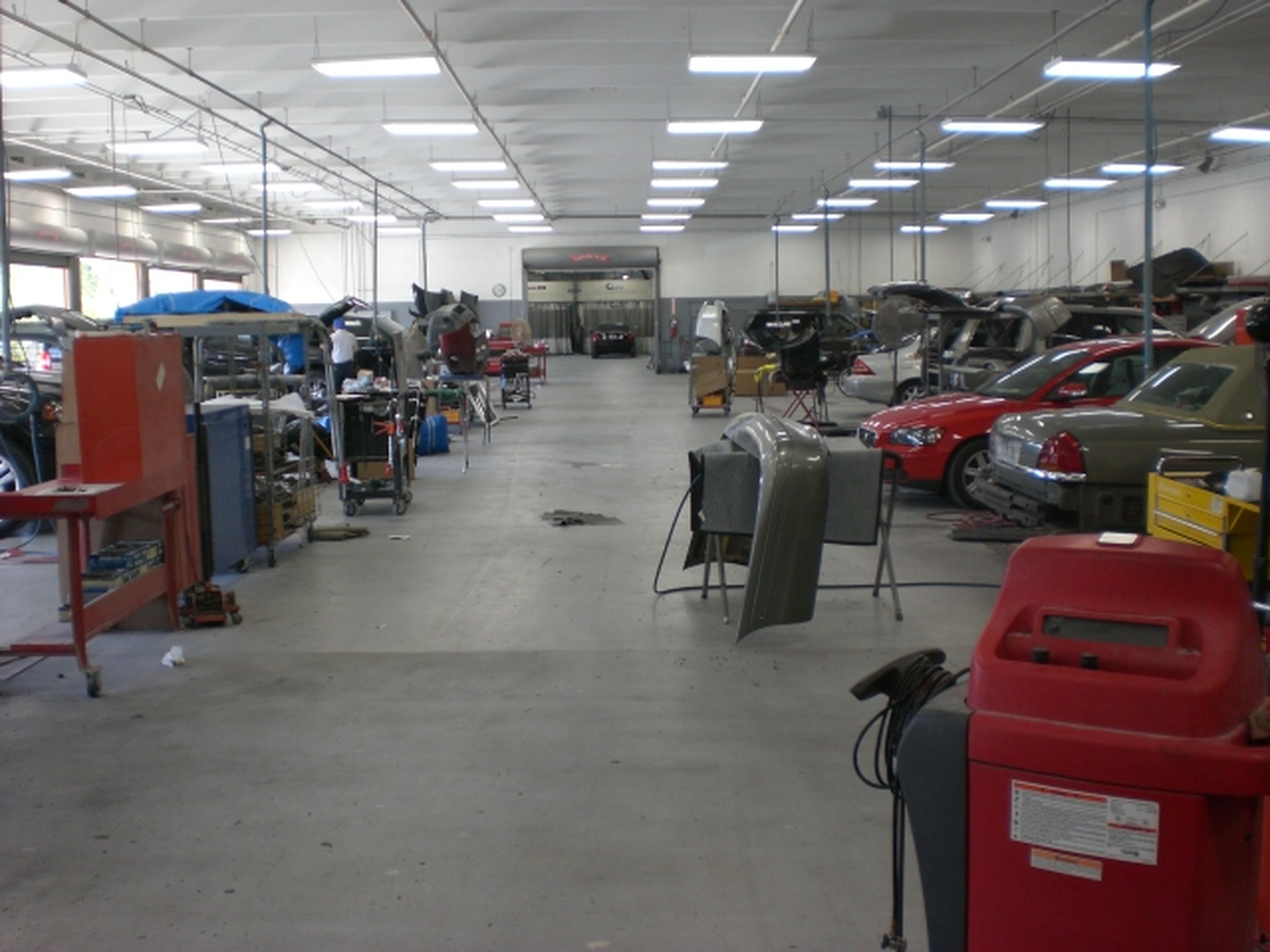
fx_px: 1394
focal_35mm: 38
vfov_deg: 37.7
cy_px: 476
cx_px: 635
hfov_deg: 49.0
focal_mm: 6.3
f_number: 3.1
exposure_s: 1/100
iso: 100
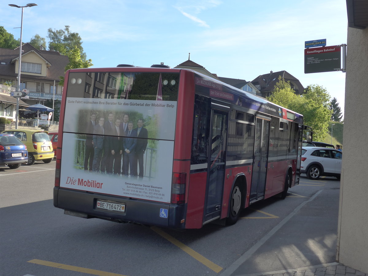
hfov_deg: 45.8
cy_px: 138
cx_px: 184
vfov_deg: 35.1
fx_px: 436
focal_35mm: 41
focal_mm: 8.4
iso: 160
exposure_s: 1/800
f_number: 3.2
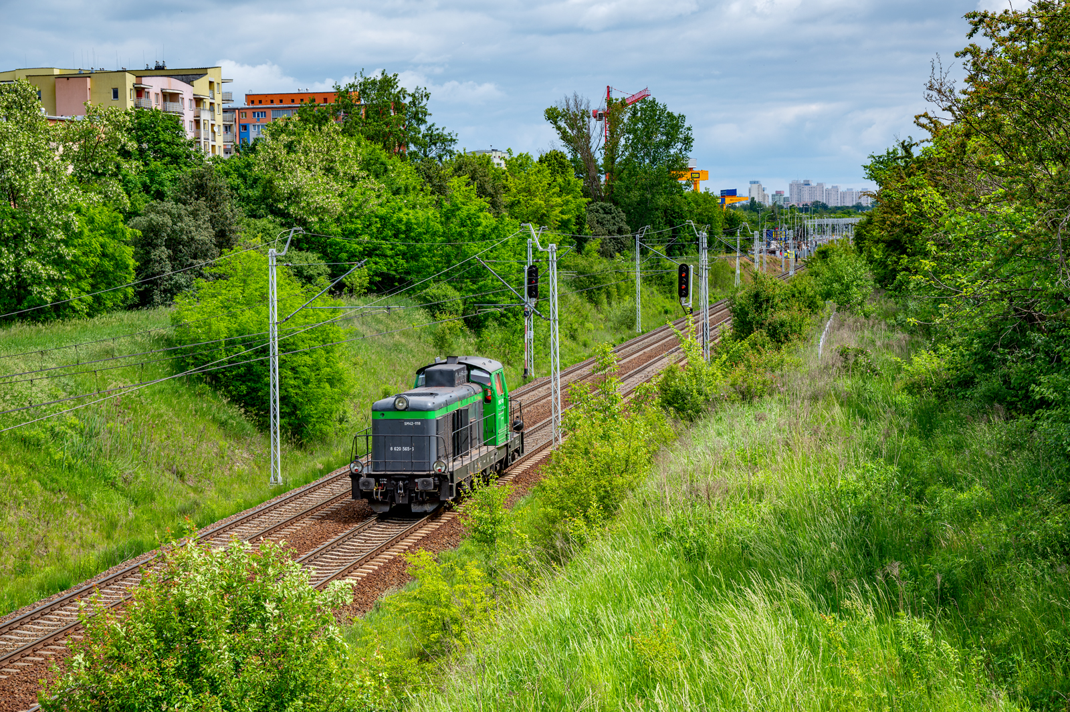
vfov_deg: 20.3
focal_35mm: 67
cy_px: 356
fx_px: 1990
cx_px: 535
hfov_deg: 30.1
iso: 125
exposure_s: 1/320
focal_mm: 67
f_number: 7.1
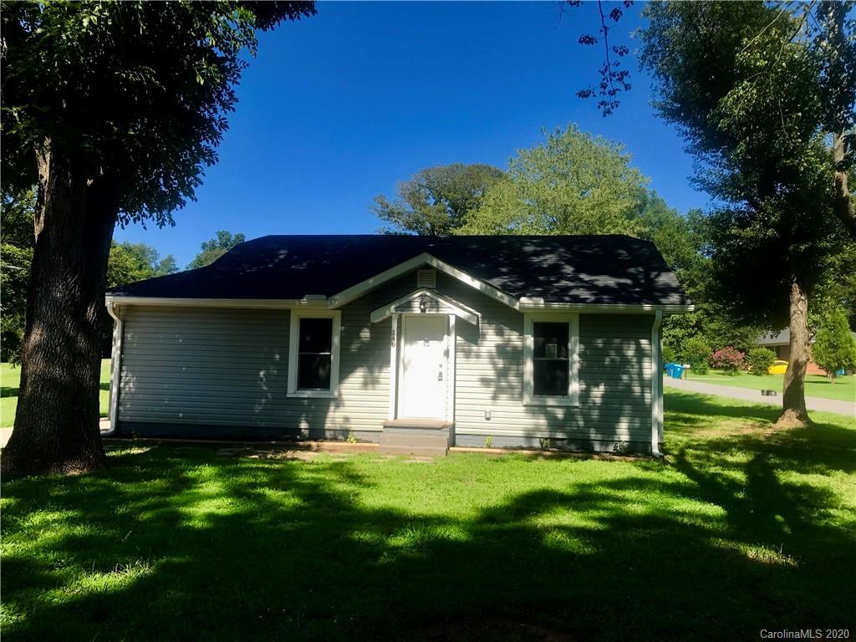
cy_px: 321
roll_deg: -1.0
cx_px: 428
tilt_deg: +5.2
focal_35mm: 28
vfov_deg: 49.7
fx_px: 692
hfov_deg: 63.4
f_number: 1.8
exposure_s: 1/1244
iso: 20
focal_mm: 3.99
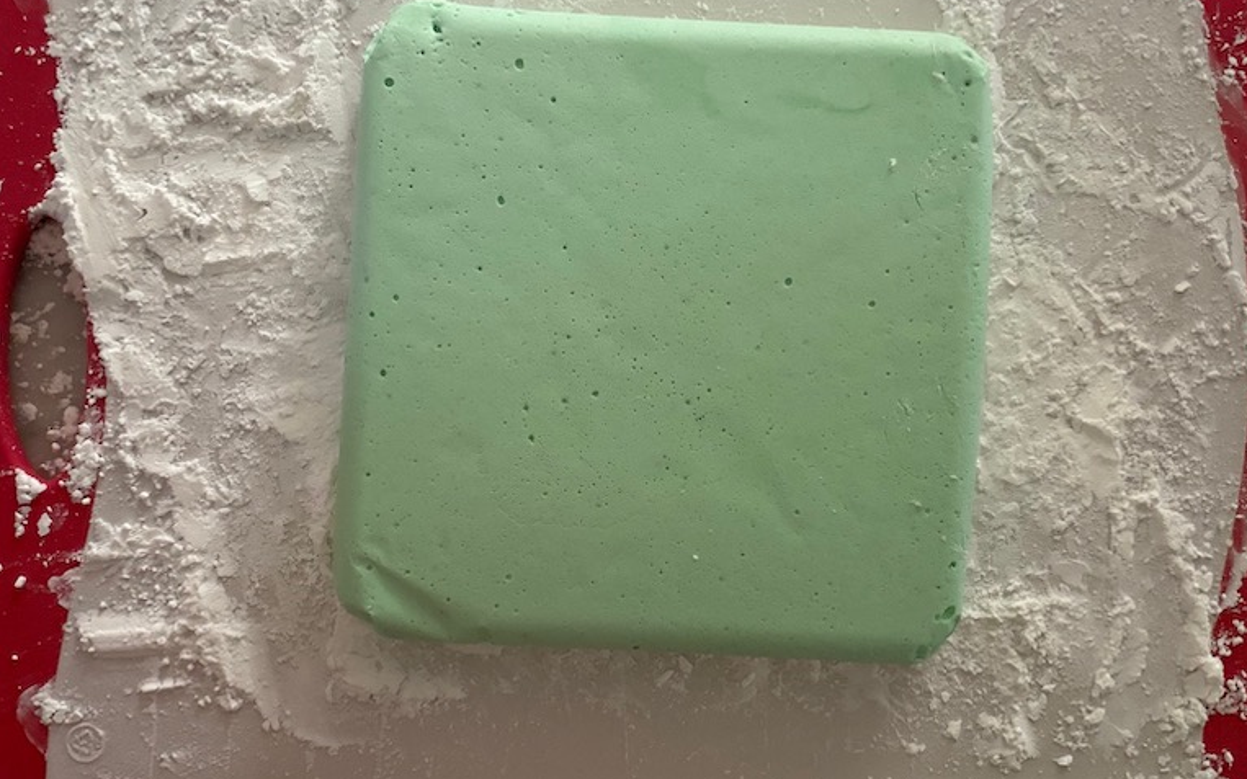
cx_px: 626
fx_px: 1088
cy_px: 345
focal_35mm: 32
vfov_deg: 39.4
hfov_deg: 59.6
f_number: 1.9
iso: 250
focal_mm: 2.71
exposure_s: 1/60
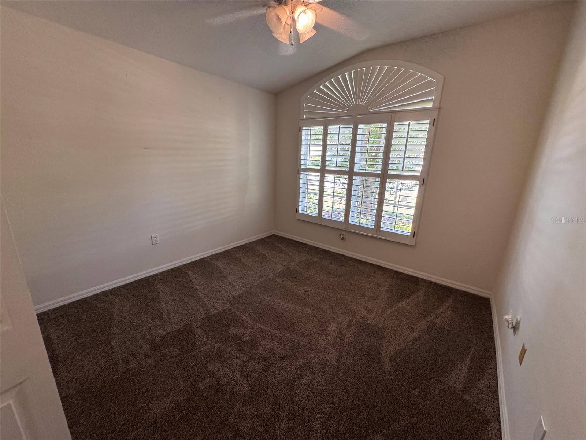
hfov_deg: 102.1
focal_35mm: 14
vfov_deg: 85.7
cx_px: 293
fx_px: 237
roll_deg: -2.0
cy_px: 220
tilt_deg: -15.3
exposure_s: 1/120
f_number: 2.2
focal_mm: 2.22
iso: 320
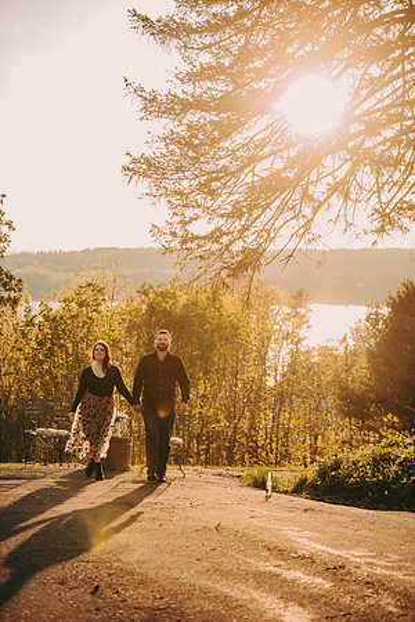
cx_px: 208
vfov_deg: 25.4
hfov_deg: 17.1
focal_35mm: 80
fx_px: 1383
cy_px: 311
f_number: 2.8
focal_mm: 80
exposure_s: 1/1250
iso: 250
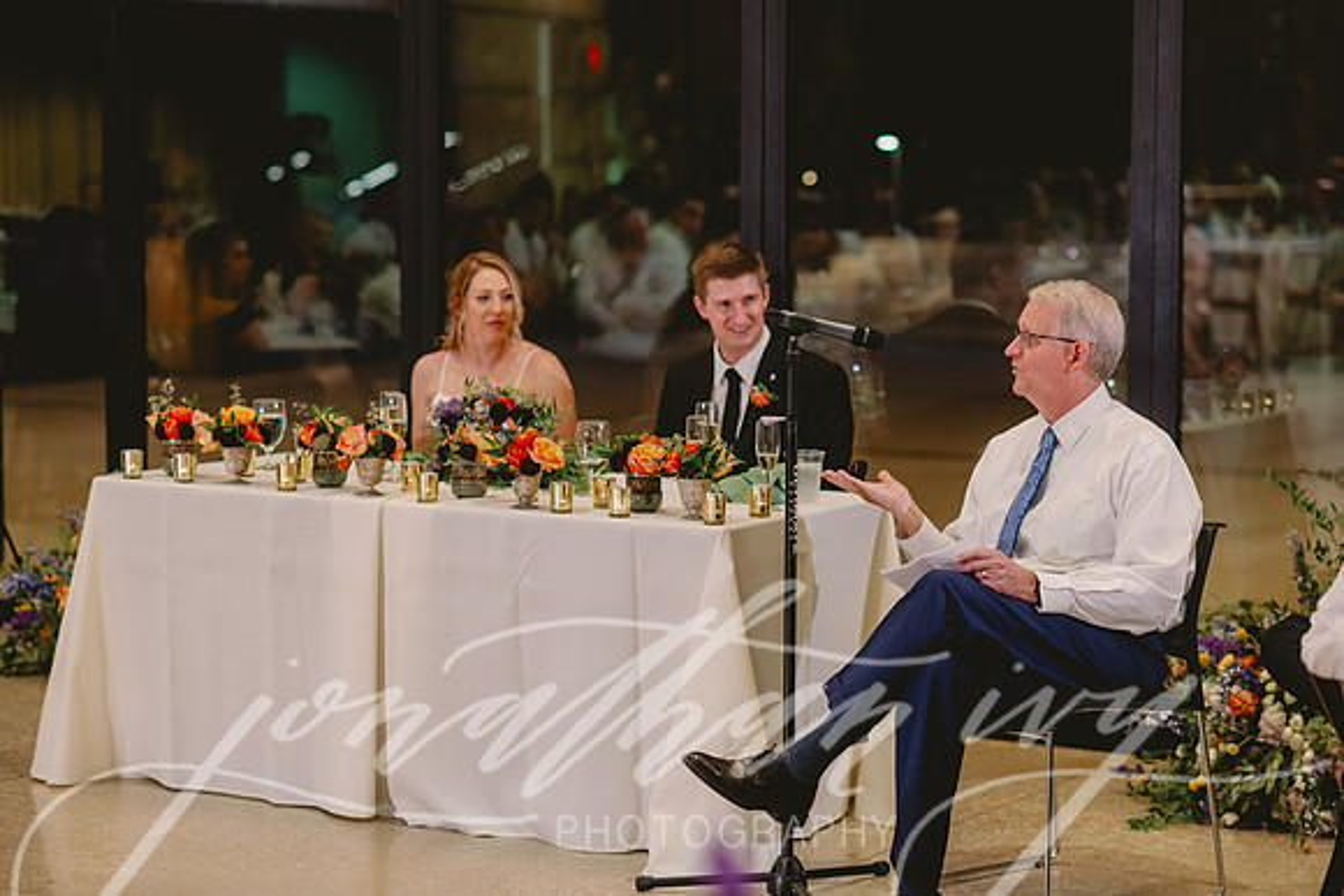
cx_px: 672
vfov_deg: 16.1
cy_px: 448
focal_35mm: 85
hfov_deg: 23.9
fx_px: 3179
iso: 2000
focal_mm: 85
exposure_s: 1/160
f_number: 2.2
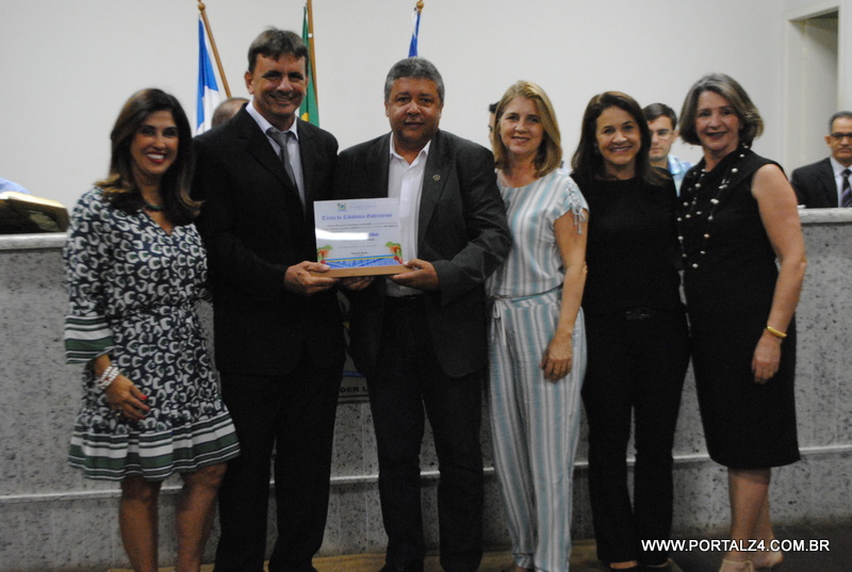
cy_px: 286
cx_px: 426
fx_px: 1067
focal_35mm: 45
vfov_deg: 30.0
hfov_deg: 43.5
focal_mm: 30
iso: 1600
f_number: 4.5
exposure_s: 1/40
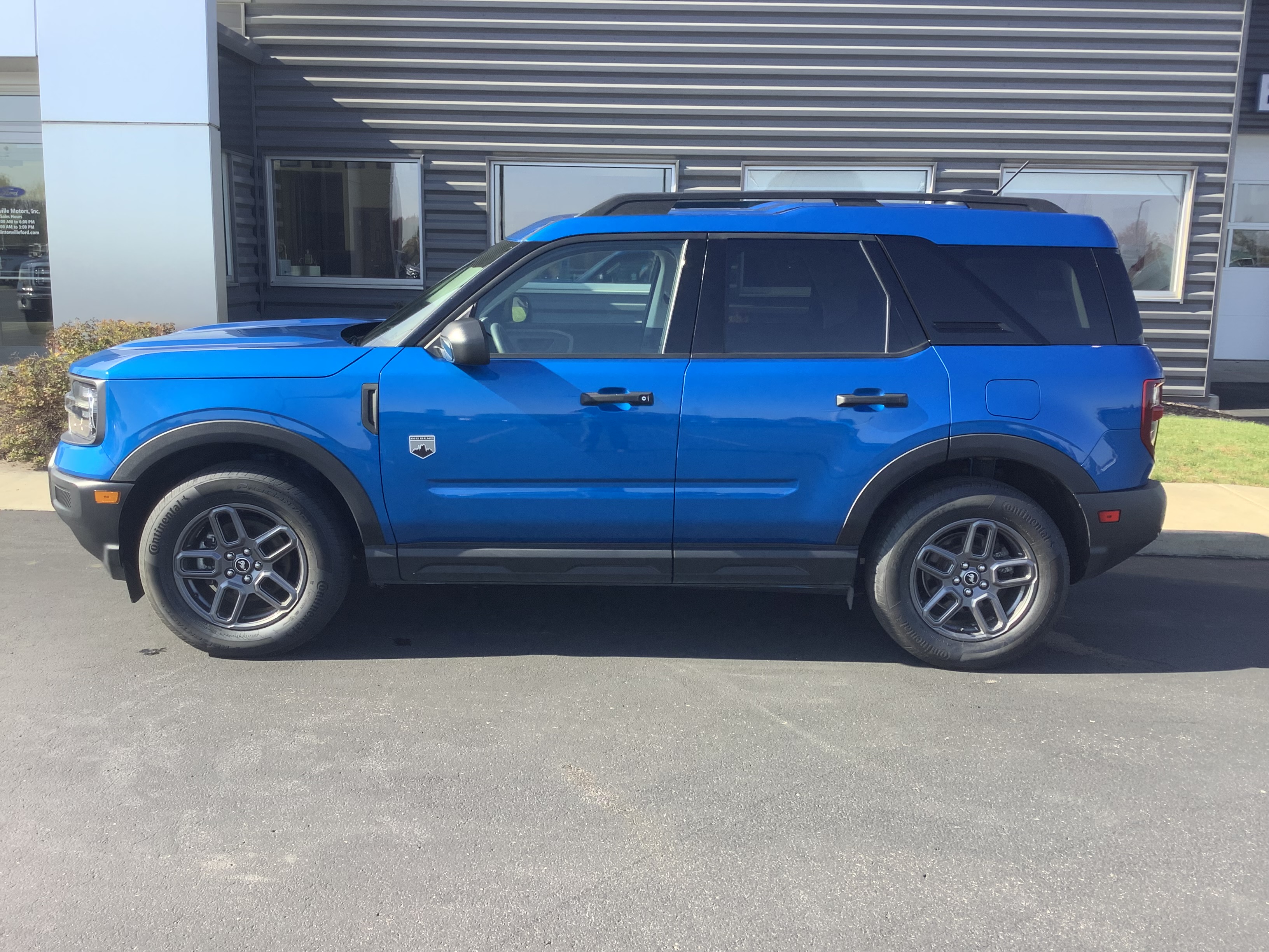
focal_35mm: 31
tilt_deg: -11.4
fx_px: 1136
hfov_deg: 58.4
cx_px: 634
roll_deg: -0.7
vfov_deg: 45.4
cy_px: 476
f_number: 2.4
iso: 25
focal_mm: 3.3
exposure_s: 1/242
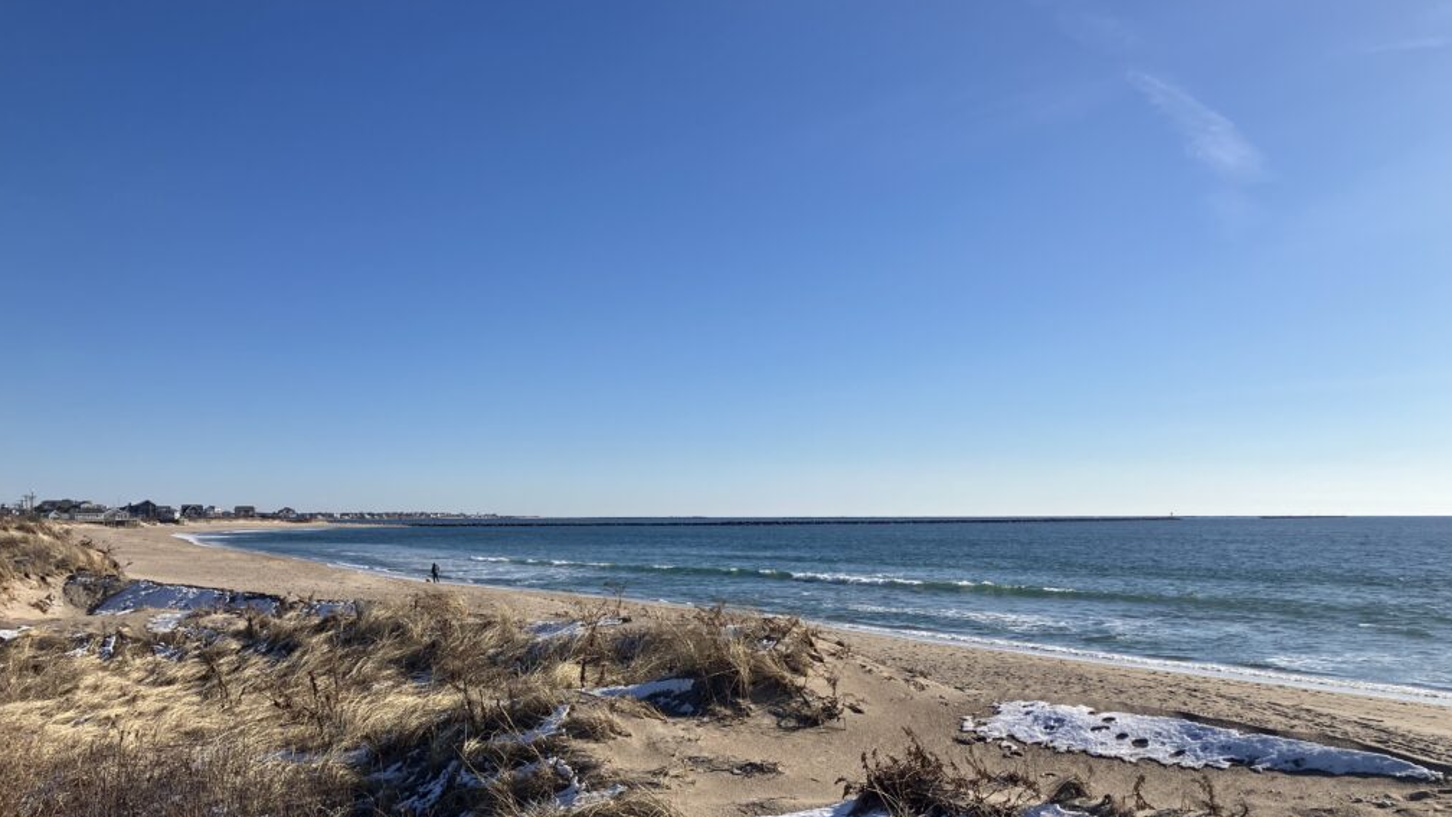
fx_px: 1194
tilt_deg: -0.7
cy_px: 539
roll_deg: +0.1
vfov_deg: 37.4
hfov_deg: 62.6
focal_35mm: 31
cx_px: 730
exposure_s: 1/3745
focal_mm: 3.99
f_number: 1.8
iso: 32
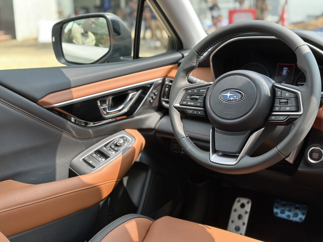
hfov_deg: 39.7
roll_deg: +0.5
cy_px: 121
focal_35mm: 48
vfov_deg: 30.3
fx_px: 448
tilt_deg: -13.6
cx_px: 162
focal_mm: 6.86
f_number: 1.78
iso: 80
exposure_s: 1/506
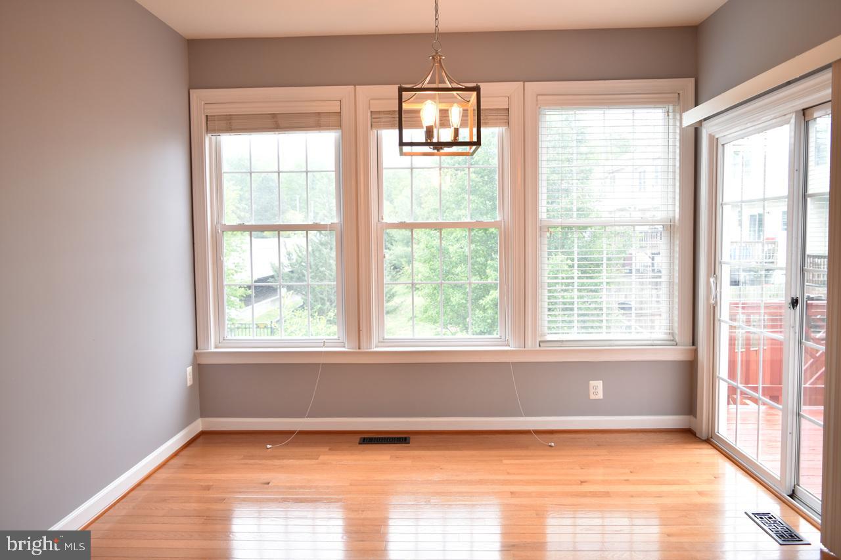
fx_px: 631
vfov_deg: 47.9
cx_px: 420
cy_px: 280
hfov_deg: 67.4
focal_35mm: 27
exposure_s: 1/20
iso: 200
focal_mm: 18
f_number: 3.5
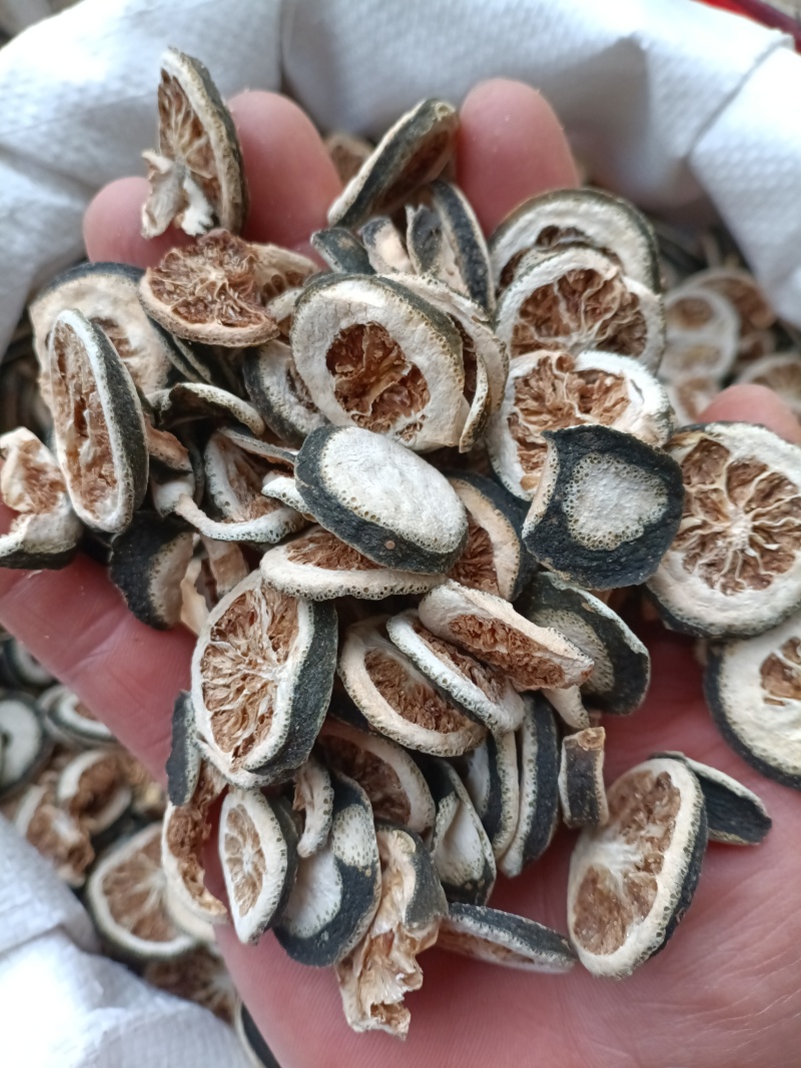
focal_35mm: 26
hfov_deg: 53.1
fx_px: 802
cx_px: 400
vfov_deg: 67.3
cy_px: 534
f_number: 1.8
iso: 193
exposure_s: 1/120
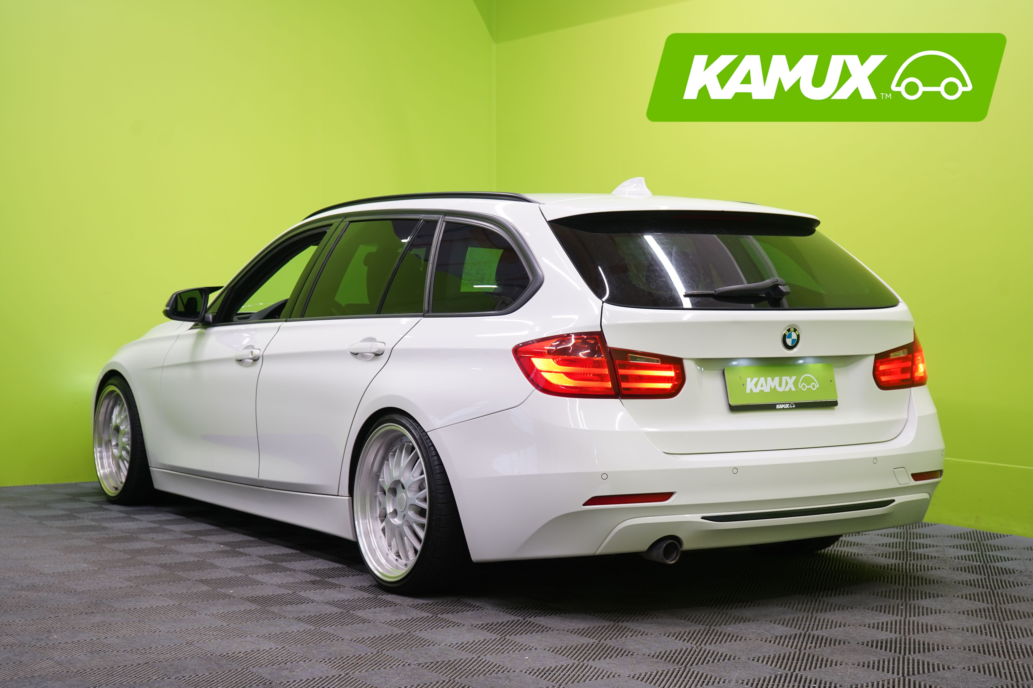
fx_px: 1635
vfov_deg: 23.8
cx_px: 516
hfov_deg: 35.1
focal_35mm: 57
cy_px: 344
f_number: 5
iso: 400
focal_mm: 57
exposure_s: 1/30
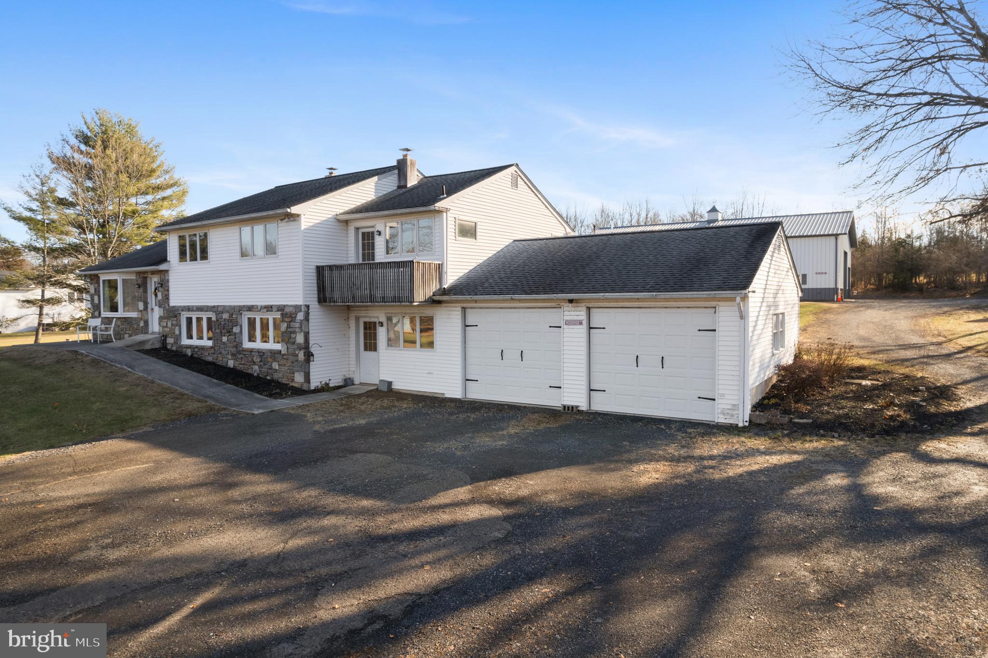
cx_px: 494
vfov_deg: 57.2
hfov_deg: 78.6
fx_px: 603
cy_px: 329
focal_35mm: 22
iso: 100
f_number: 2.8
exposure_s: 1/100
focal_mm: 8.38
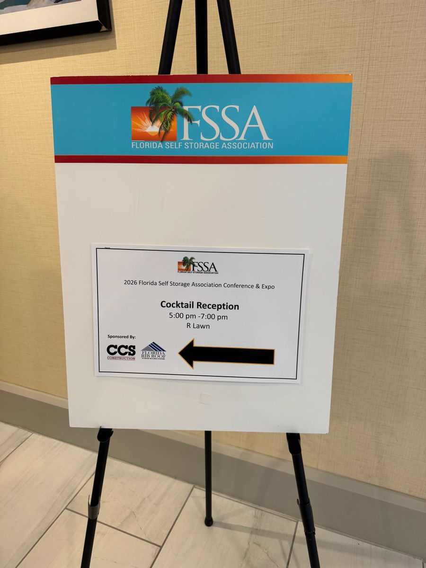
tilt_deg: -22.8
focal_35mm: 24
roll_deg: +1.0
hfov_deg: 56.8
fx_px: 394
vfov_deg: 71.6
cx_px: 213
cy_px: 284
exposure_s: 1/60
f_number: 1.78
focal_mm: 6.76
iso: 200
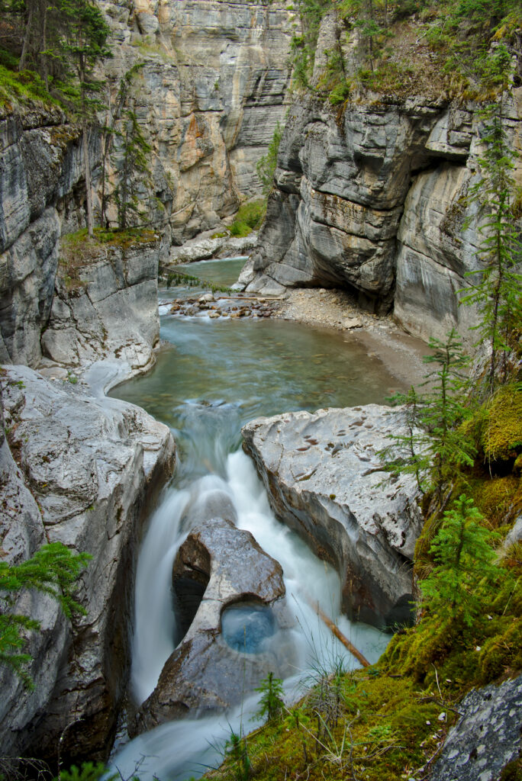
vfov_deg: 67.4
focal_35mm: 27
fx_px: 586
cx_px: 261
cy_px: 390
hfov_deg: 48.0
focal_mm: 18
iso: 200
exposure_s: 1/1.8
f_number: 10
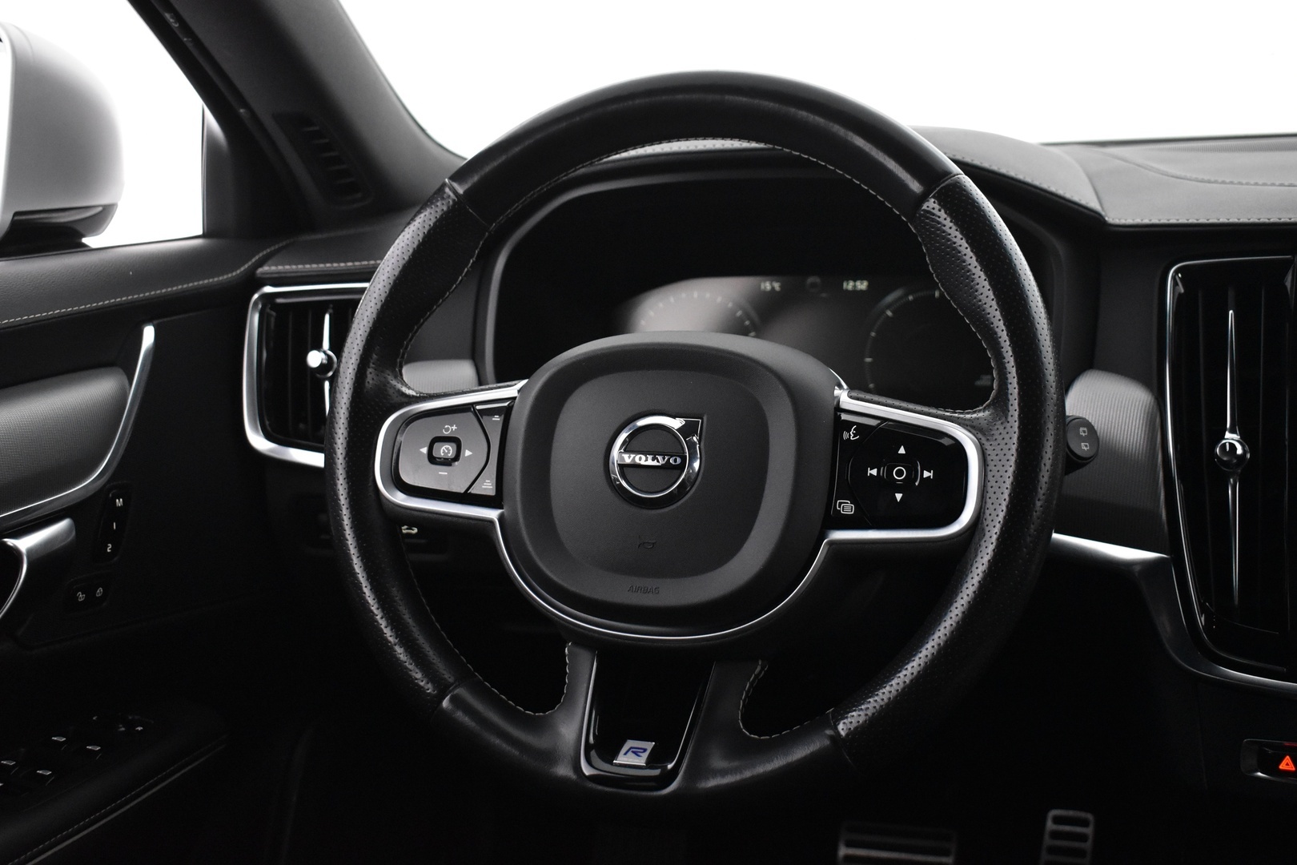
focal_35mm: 44
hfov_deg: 45.0
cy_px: 432
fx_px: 1567
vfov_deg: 30.8
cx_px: 648
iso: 3200
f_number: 4.2
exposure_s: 1/30
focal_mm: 29
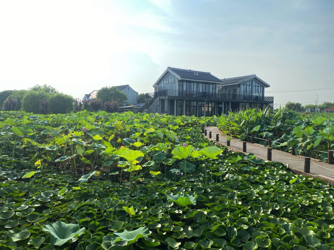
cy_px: 125
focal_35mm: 26
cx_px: 167
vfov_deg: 53.1
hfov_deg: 67.3
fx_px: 251
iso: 32
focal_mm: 4.25
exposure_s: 1/1053
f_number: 1.8
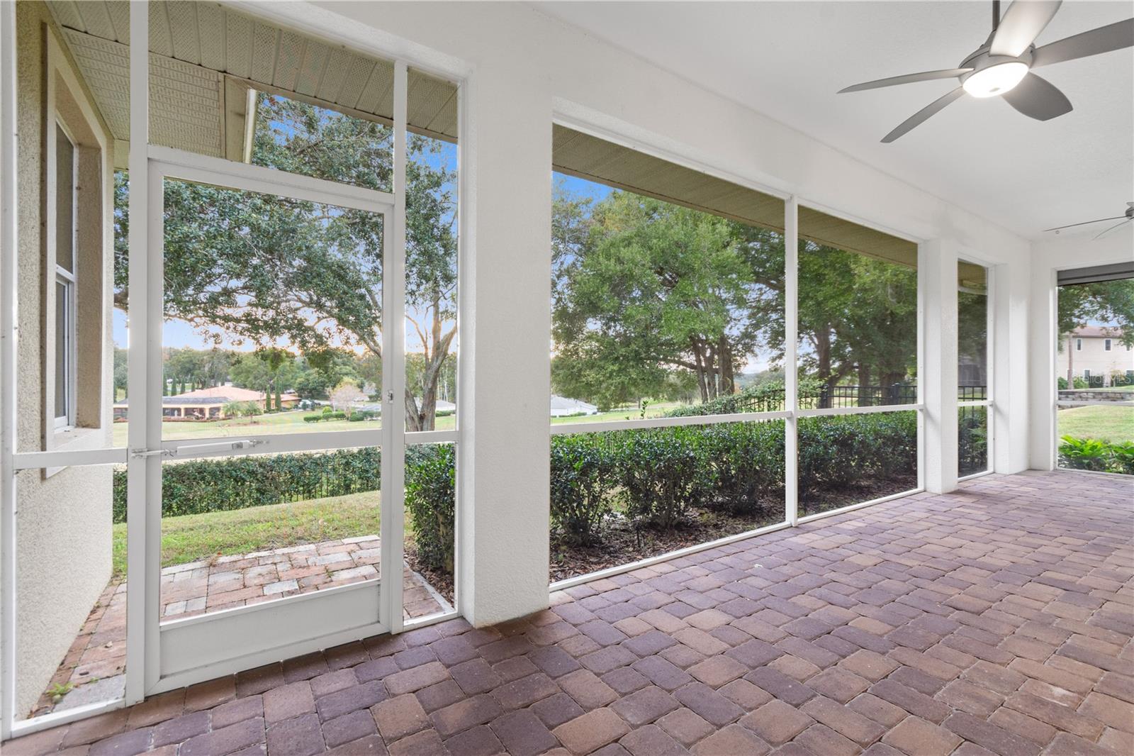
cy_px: 378
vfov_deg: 77.3
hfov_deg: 100.4
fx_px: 472
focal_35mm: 15
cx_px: 567
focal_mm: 10
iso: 320
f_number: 7.1
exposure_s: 1/6
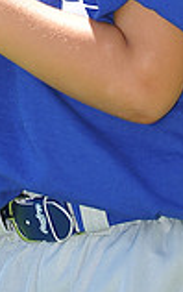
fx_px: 5958
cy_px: -100
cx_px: 9
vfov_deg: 2.8
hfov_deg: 1.8
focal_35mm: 748
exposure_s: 1/500
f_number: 4.5
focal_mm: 200
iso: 200
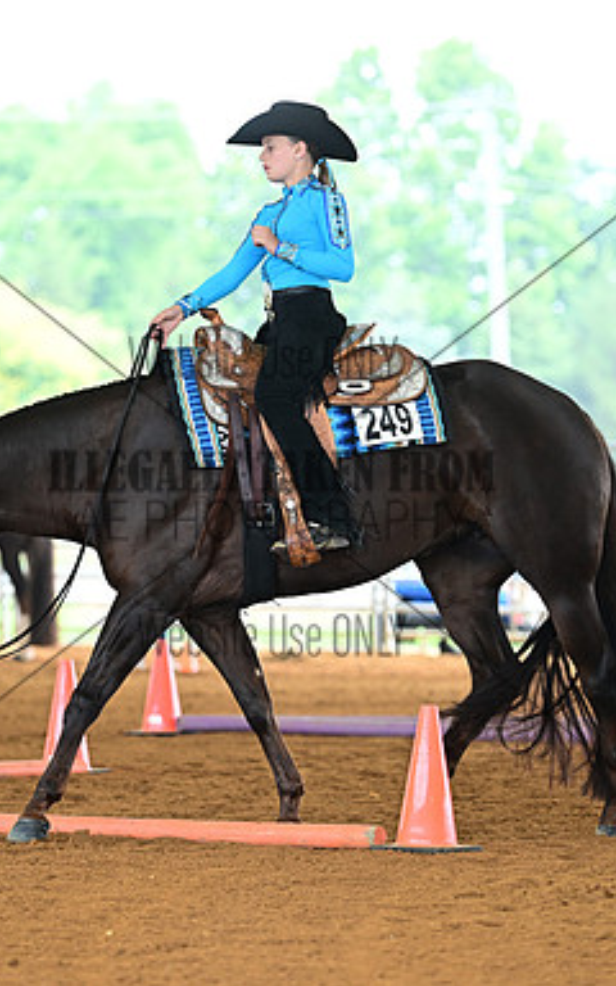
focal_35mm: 223
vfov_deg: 9.4
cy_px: 492
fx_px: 5990
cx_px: 272
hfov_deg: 5.9
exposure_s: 1/325
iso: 500
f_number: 2.8
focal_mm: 145
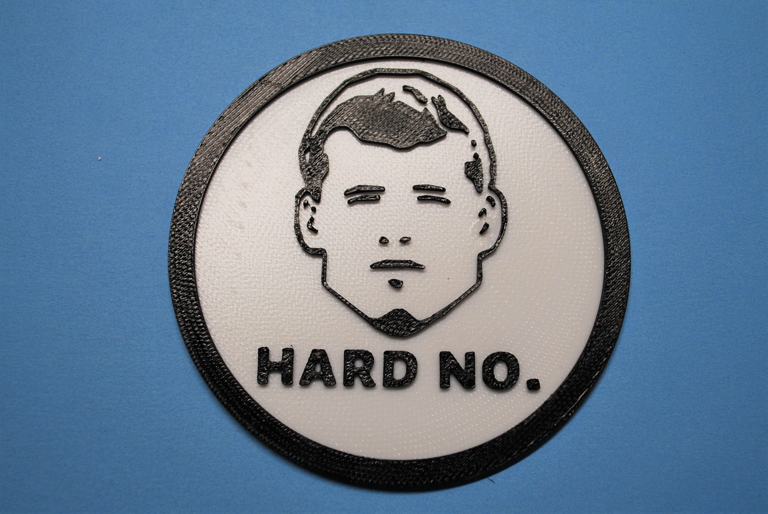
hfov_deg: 53.1
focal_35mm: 36
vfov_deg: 37.0
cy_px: 257
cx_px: 384
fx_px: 769
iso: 200
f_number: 4.5
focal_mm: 24
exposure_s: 1/80
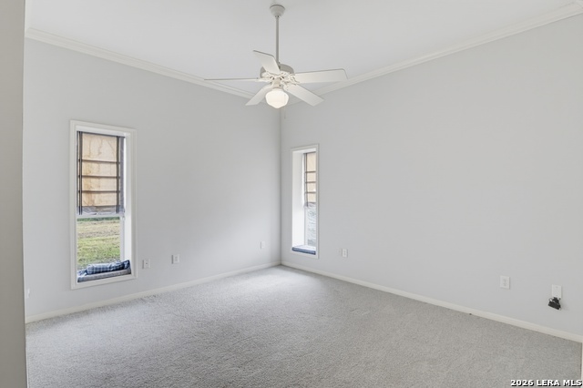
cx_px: 292
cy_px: 194
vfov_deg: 73.7
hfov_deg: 96.8
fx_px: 259
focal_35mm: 16
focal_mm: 11
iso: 500
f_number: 7.1
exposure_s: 1/20
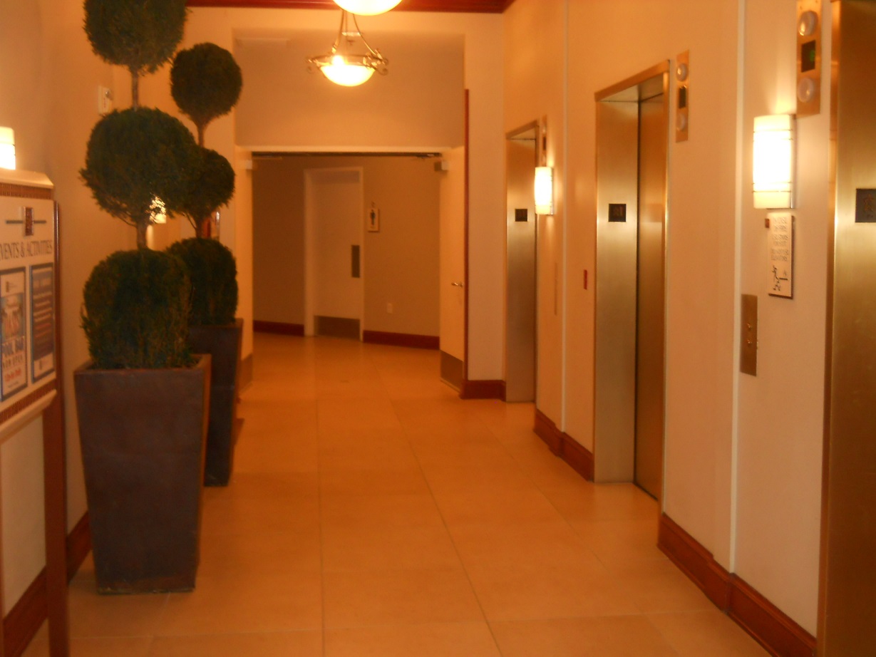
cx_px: 438
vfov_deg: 35.1
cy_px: 328
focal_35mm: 41
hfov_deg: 45.8
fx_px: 1038
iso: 200
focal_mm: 6.72
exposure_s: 1/30
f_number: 3.1
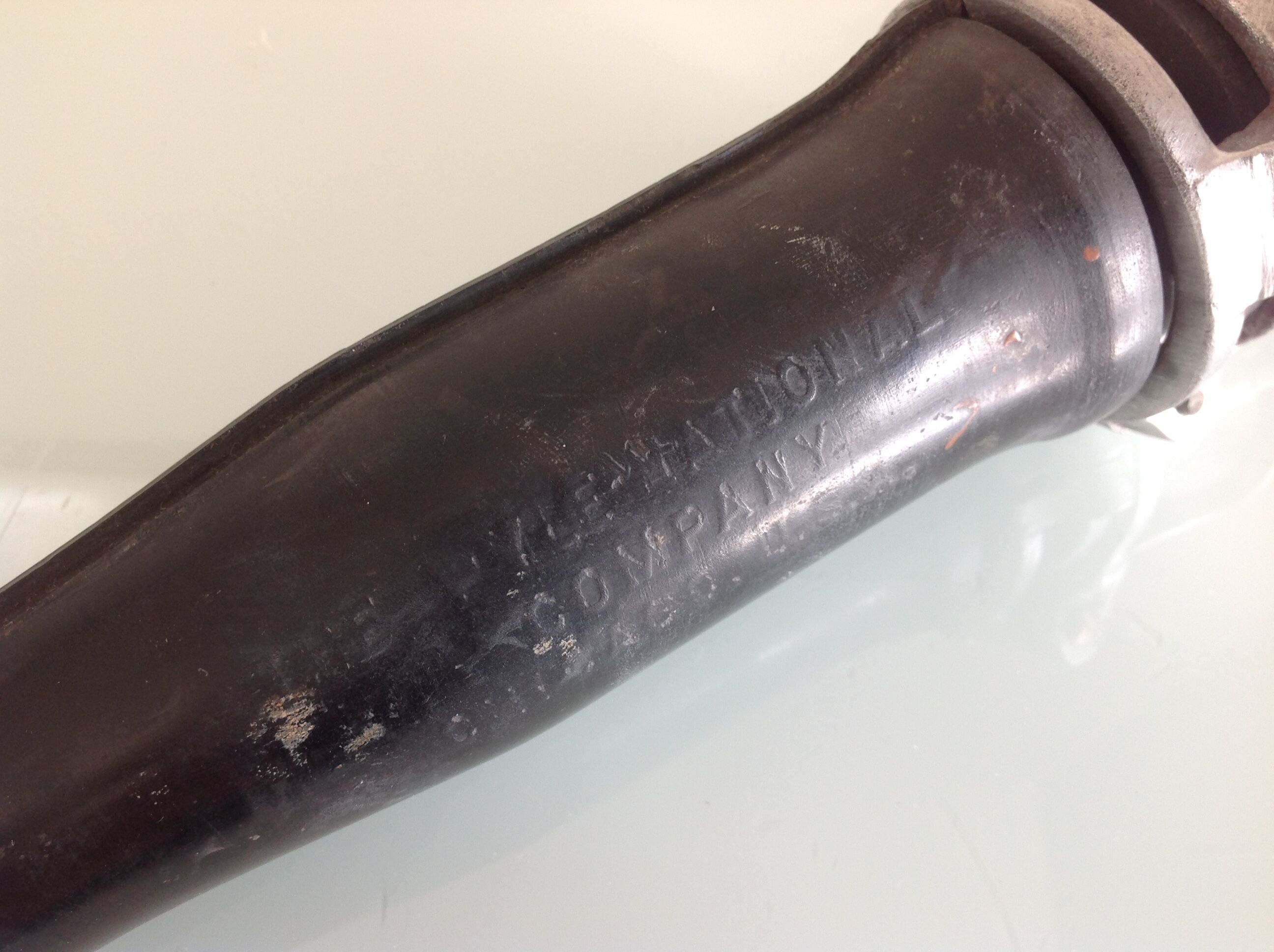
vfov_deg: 40.6
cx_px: 637
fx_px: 1286
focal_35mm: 35
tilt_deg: -62.6
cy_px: 476
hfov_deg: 52.7
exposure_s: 1/30
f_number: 2.4
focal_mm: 4.28
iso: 64
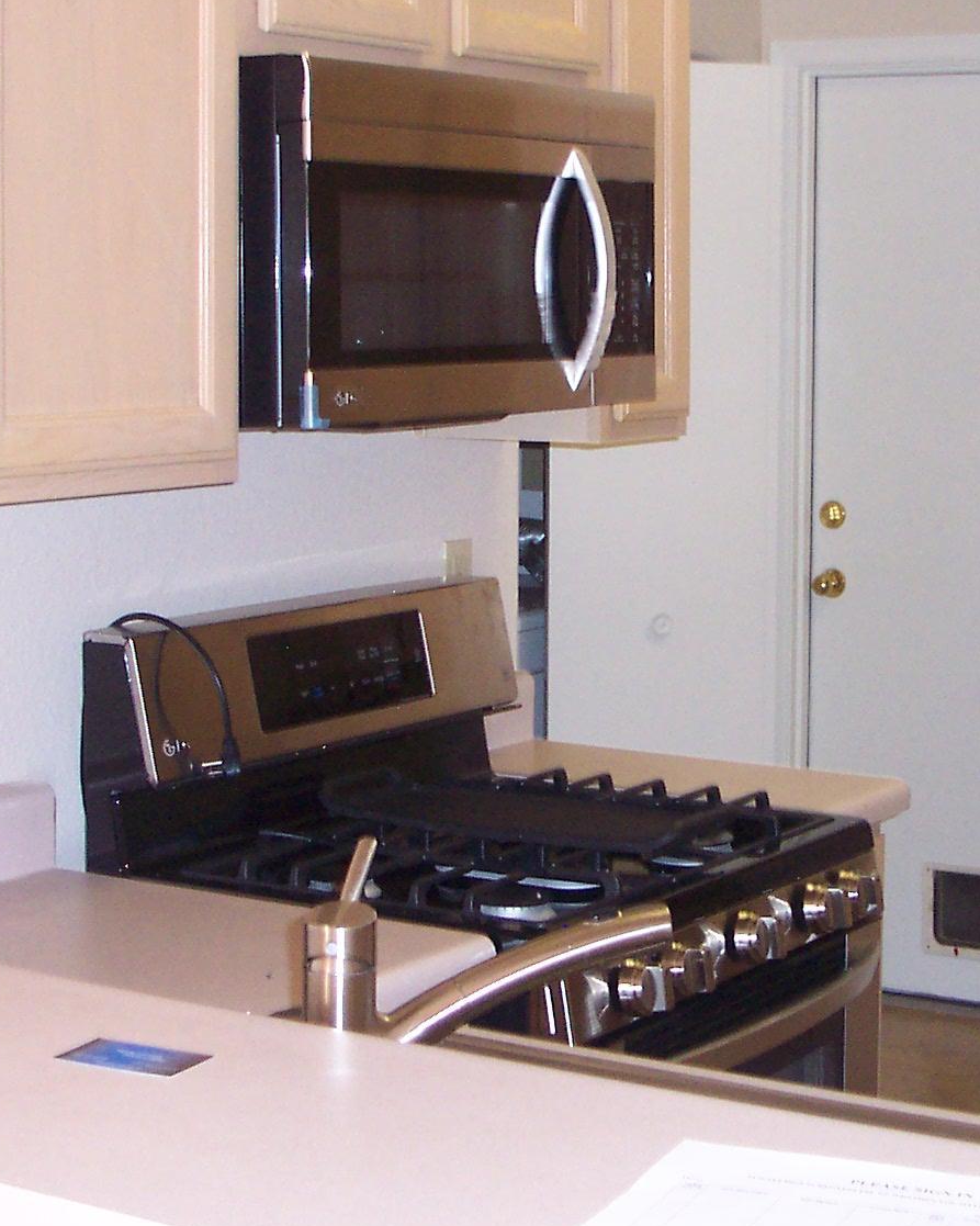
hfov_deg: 21.2
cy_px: 450
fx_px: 2611
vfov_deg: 26.3
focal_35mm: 72
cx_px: 606
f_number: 2.8
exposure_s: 1/30
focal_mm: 7.5
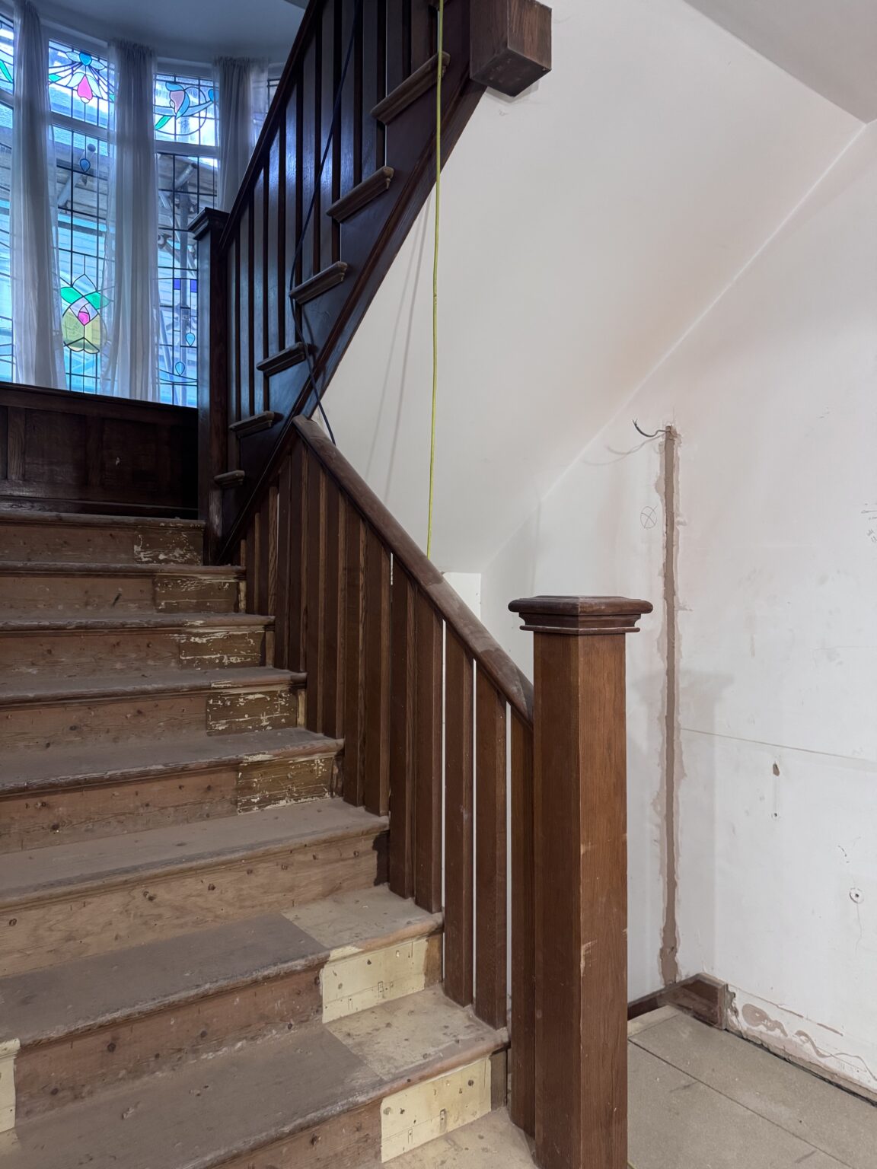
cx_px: 438
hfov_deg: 56.8
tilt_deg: +0.3
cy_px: 584
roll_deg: -0.8
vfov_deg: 71.6
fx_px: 811
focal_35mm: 24
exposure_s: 1/50
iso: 640
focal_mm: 6.76
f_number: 1.78
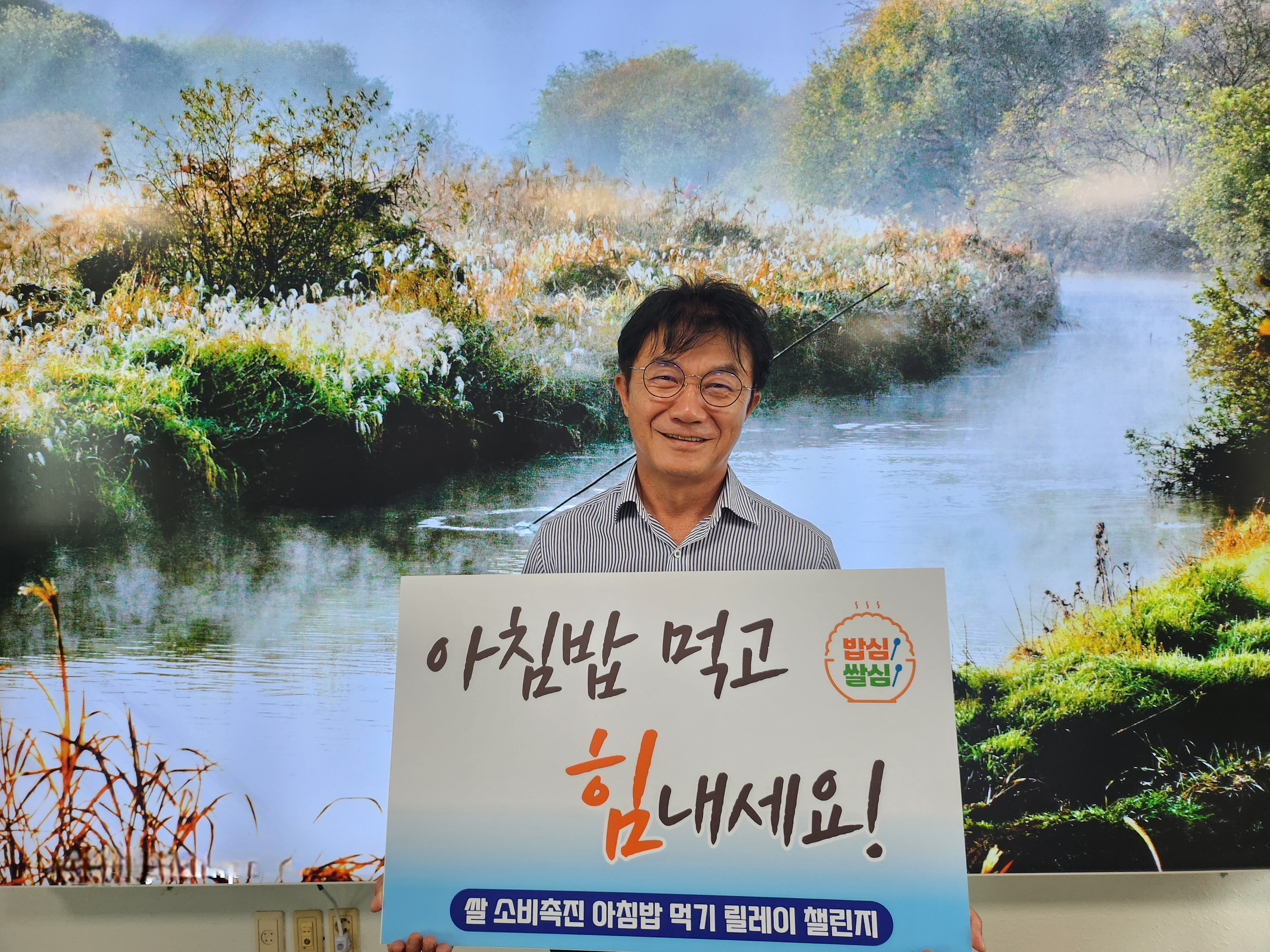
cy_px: 476
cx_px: 635
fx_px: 881
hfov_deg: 71.6
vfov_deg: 56.8
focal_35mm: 24
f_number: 1.8
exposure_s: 1/120
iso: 160
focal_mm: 5
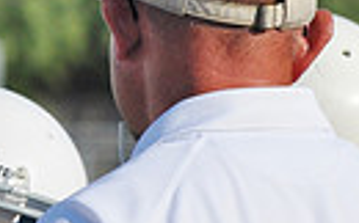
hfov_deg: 1.5
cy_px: 365
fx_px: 13304
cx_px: -409
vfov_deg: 1.0
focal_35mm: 1361
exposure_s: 1/2000
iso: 400
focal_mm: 200
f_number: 7.1
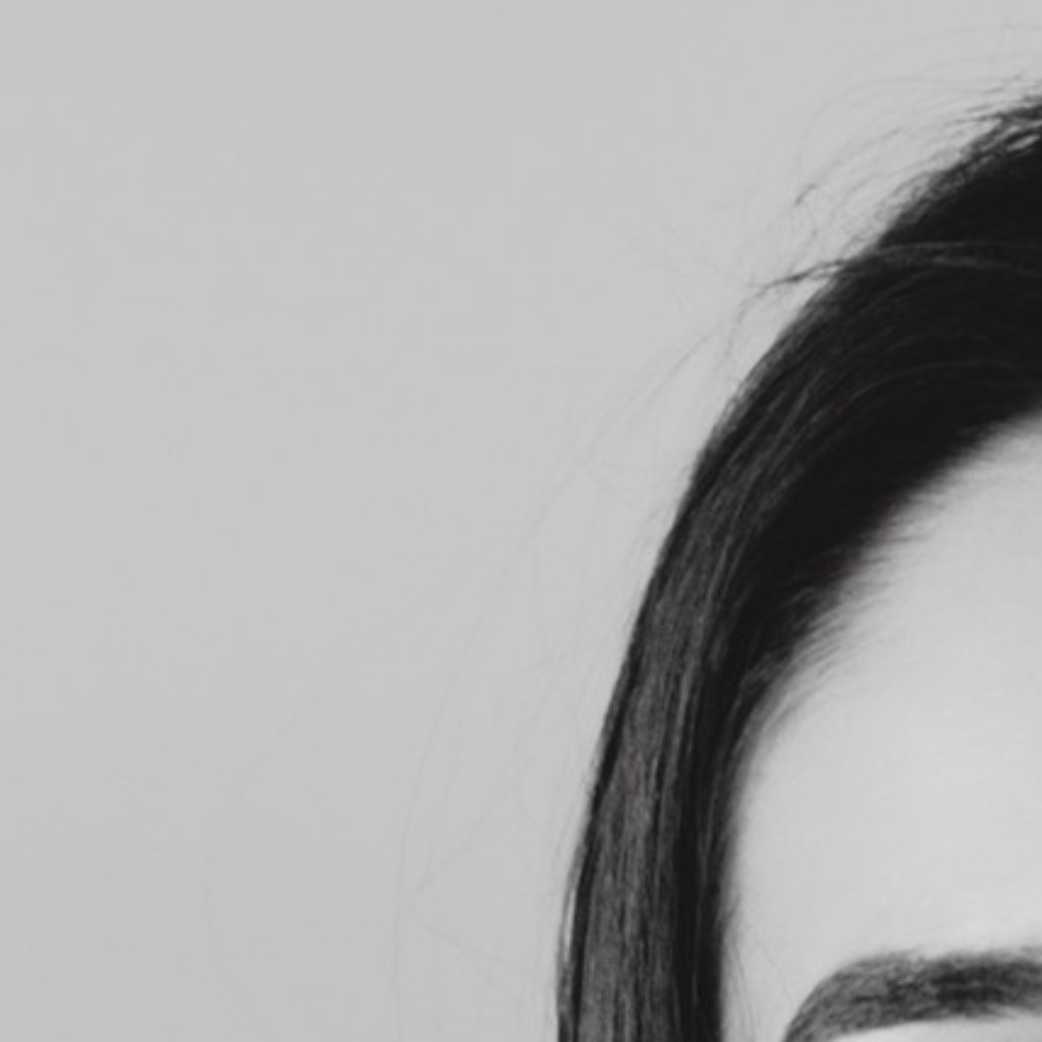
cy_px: 3783
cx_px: 1563
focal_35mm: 404
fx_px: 13759
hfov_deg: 4.3
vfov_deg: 4.1
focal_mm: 35
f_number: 2.8
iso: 500
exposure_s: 1/180
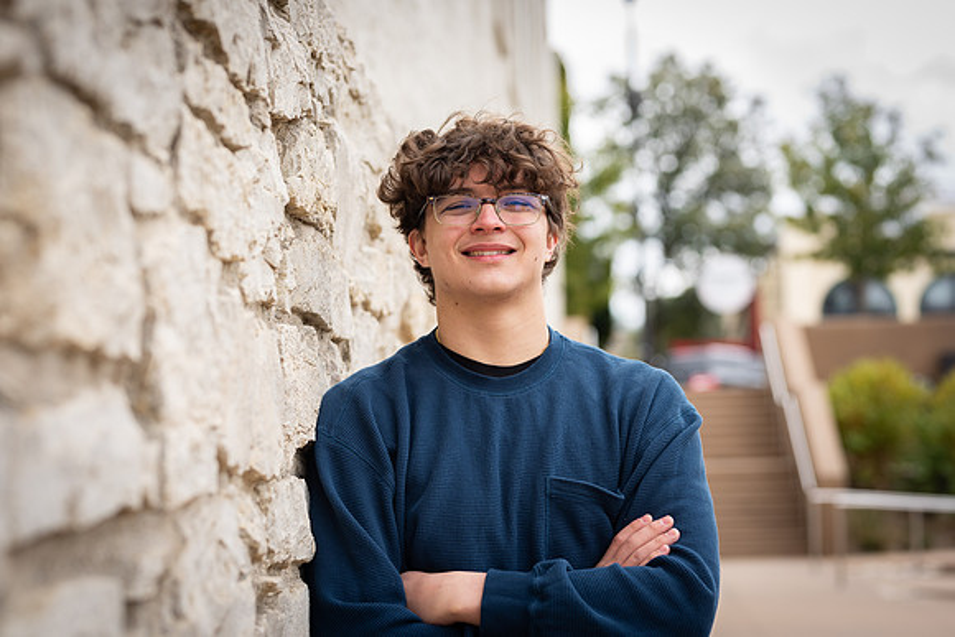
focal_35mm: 85
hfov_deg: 23.9
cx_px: 478
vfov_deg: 16.1
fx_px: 2255
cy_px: 318
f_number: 3.5
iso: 50
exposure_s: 1/125
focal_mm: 85
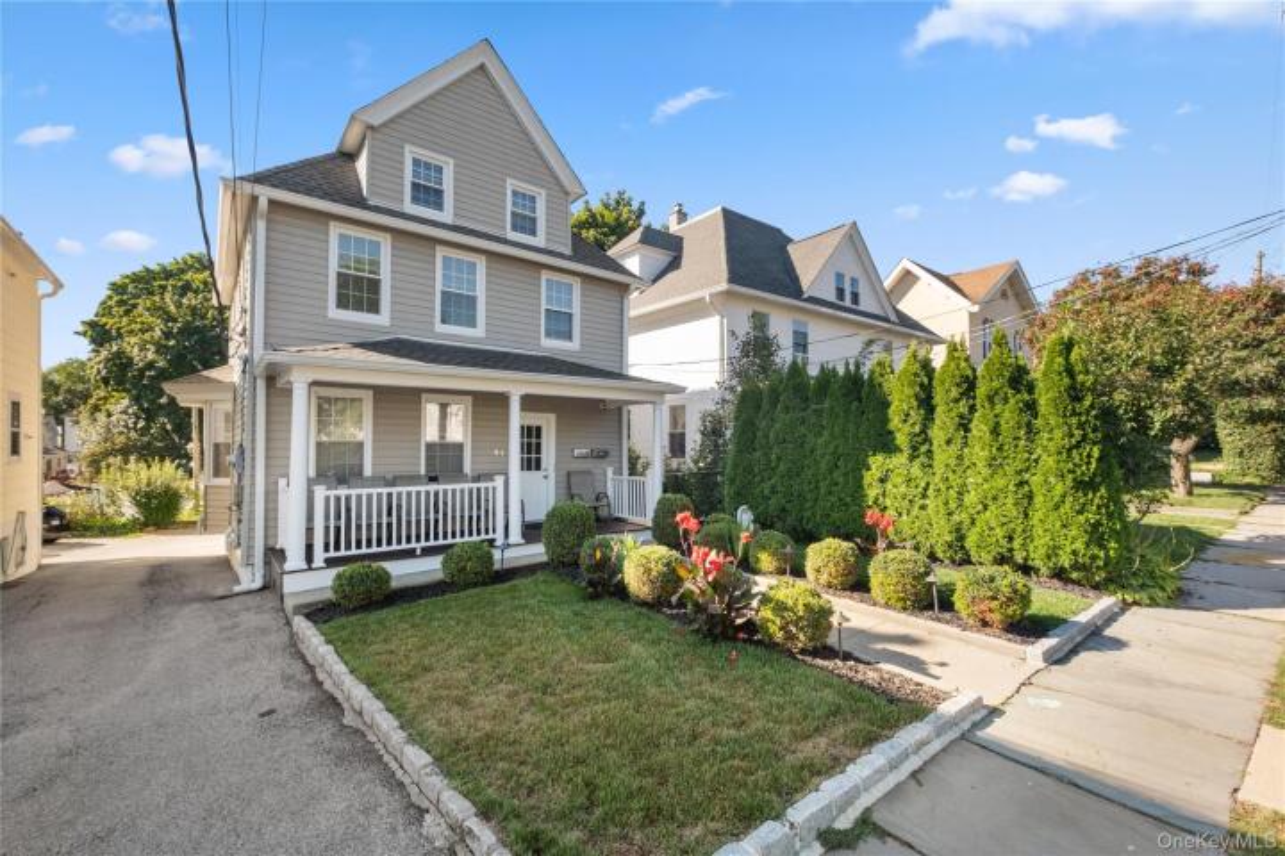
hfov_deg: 100.4
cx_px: 642
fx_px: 535
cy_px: 428
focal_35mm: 15
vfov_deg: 77.3
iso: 640
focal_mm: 10
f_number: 6.4
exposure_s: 1/160
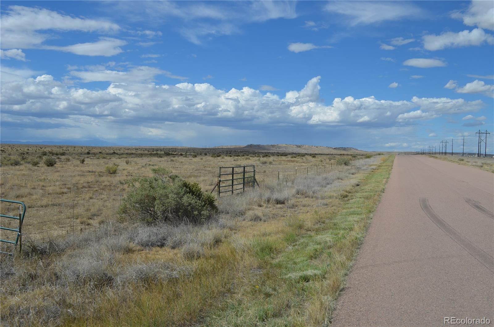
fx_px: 452
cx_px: 247
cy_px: 164
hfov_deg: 57.3
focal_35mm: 33
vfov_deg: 39.8
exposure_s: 1/400
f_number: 10
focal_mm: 22
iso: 100
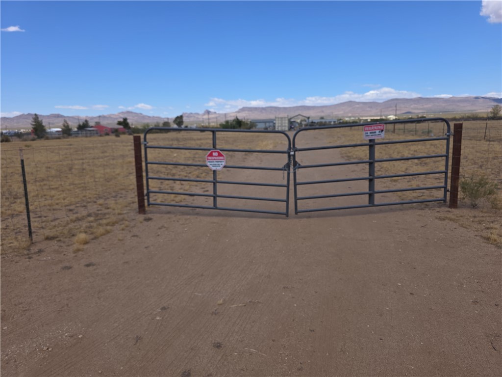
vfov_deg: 58.9
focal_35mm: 23
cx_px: 251
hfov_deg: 73.9
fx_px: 334
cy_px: 188
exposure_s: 1/1013
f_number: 1.7
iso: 12
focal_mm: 6.3
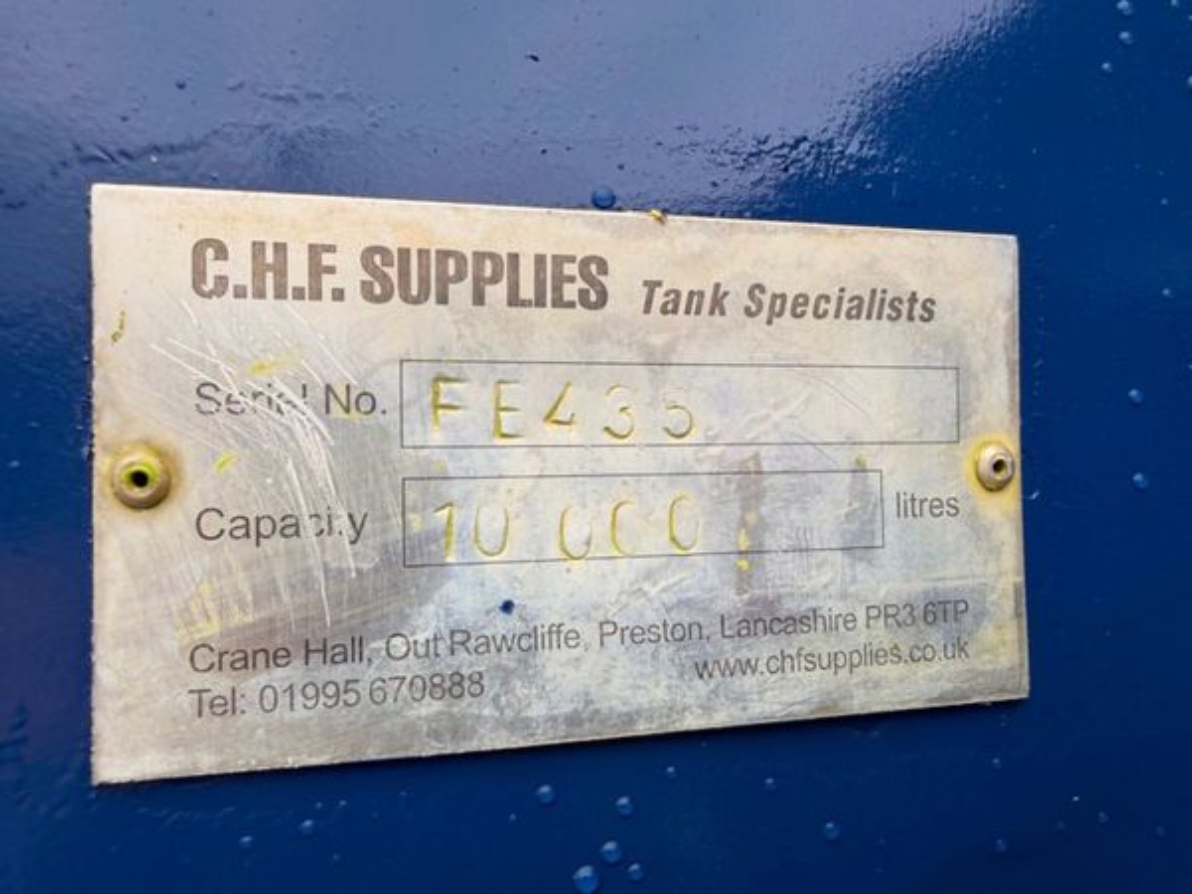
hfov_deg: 71.6
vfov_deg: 56.8
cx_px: 596
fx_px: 826
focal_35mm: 24
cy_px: 447
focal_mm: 2.22
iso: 40
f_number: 2.2
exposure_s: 1/507
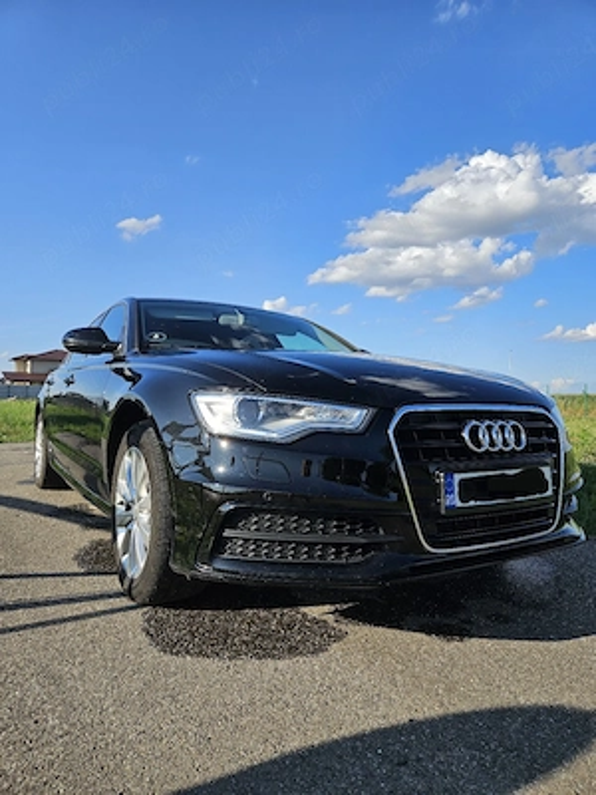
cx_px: 298
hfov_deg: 58.9
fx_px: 528
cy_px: 398
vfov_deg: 73.9
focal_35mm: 23
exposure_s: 1/1429
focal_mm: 5.4
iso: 25
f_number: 1.8
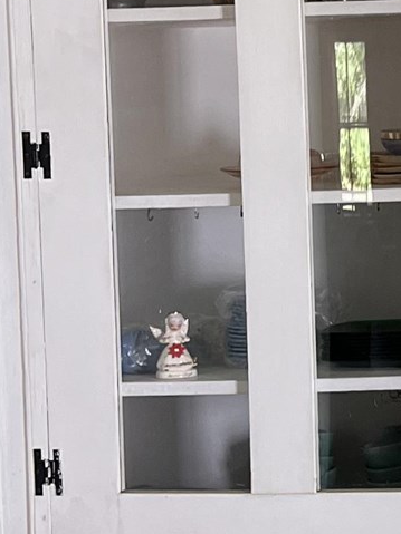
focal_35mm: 125
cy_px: 197
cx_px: 744
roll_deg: +2.7
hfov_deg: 11.0
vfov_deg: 15.8
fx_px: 1932
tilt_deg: -3.6
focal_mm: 5.7
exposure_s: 1/121
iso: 125
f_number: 1.5
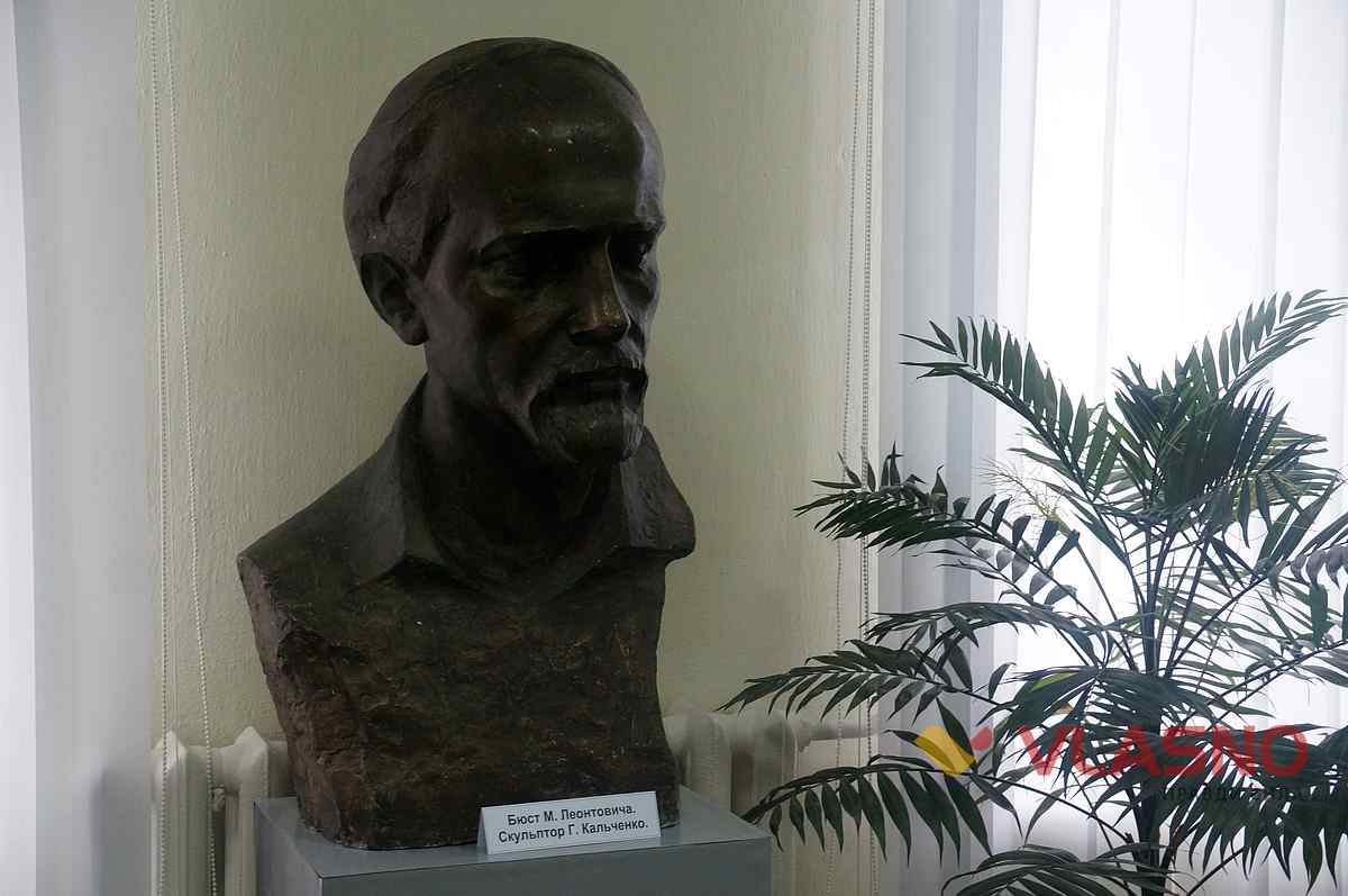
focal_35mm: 60
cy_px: 448
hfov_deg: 33.4
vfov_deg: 22.6
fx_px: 2244
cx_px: 674
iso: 1000
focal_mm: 40
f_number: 4.5
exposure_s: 1/80
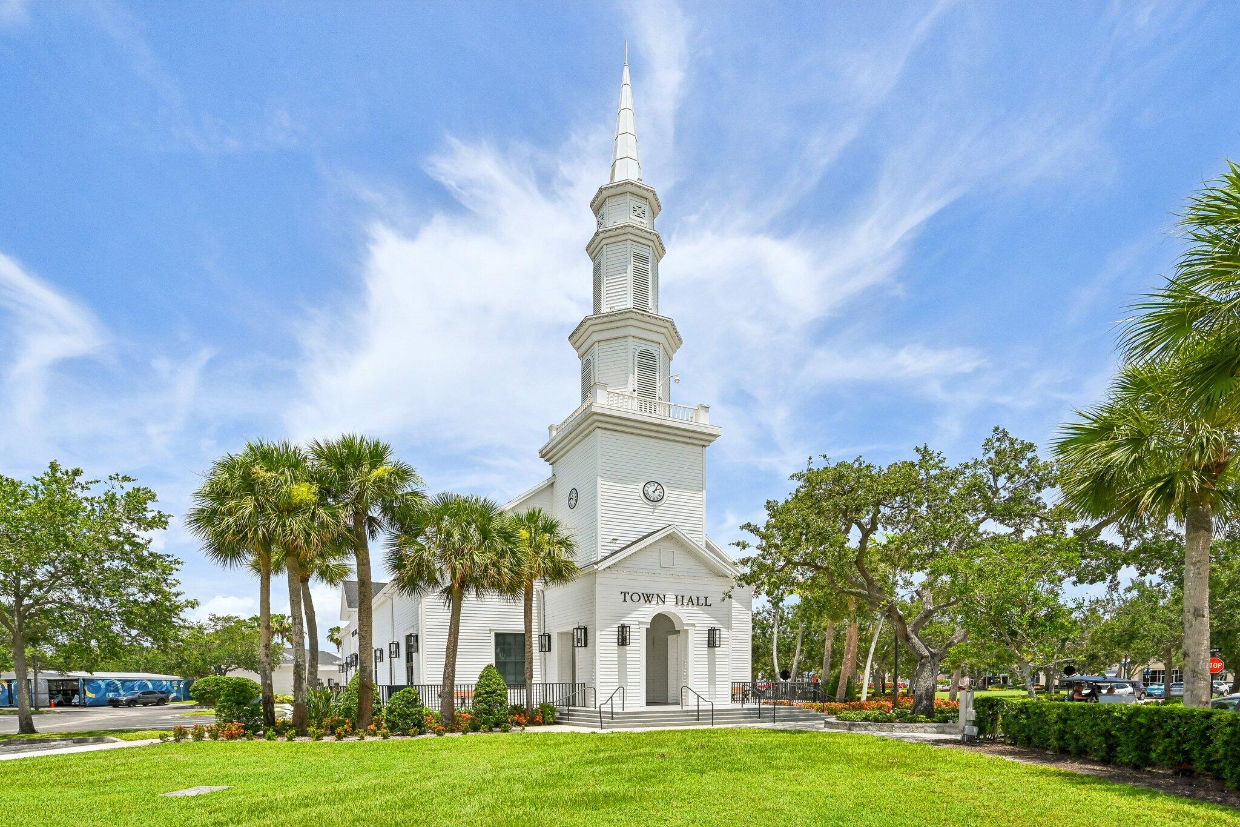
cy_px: 414
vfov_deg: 65.9
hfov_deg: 88.4
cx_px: 620
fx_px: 637
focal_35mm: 18
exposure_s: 1/6400
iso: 2500
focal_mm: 18.5
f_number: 11
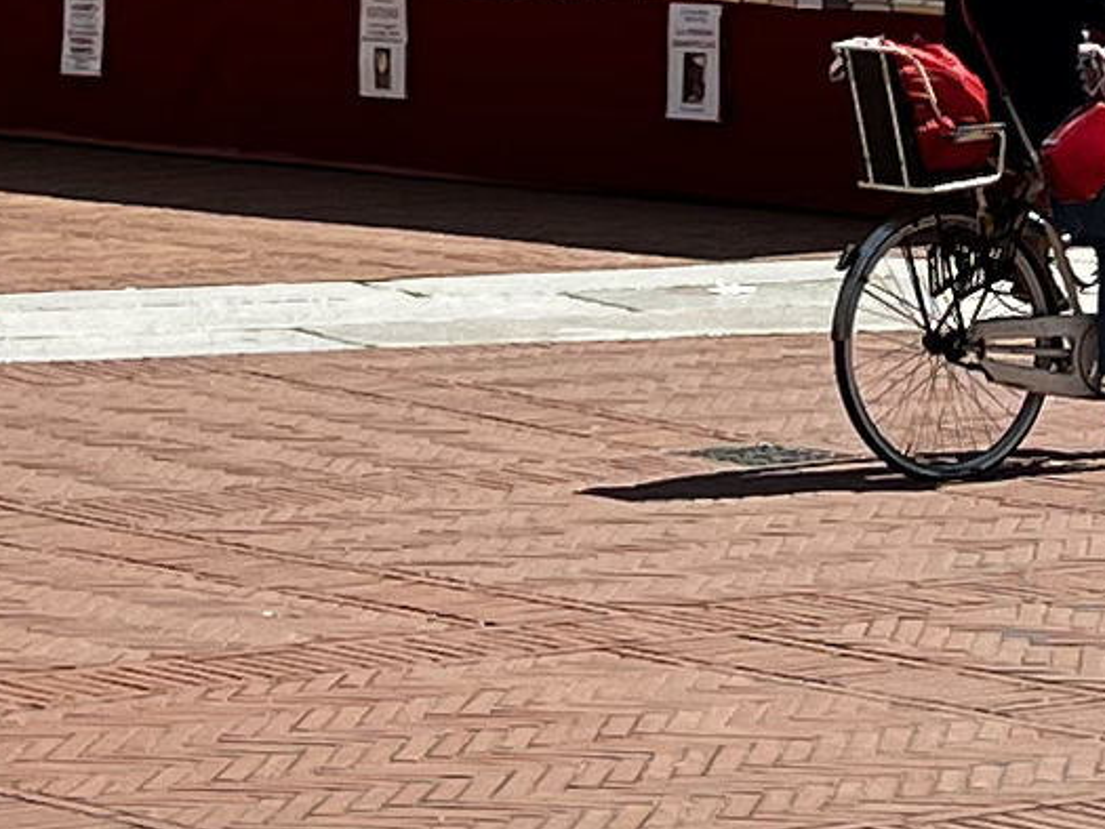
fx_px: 6322
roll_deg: +1.1
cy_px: -795
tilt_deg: +4.2
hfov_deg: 9.9
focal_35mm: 198
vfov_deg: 7.2
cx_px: -93
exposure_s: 1/3077
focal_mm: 5.7
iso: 50
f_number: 1.5
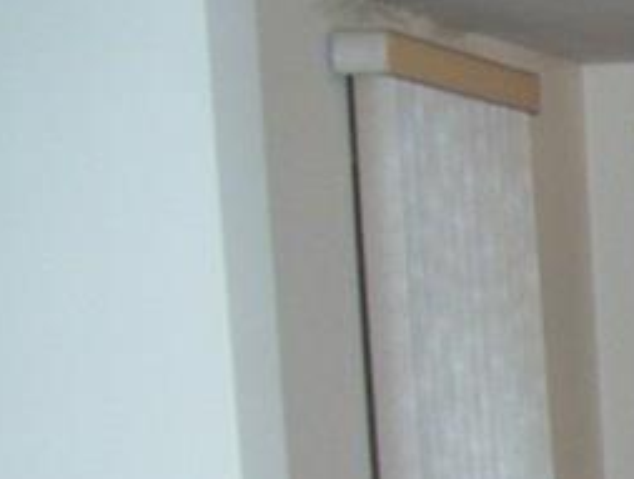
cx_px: 1220
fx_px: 2662
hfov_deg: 12.2
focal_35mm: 145
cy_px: 715
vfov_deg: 10.0
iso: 200
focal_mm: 6
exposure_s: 1/60
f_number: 2.7
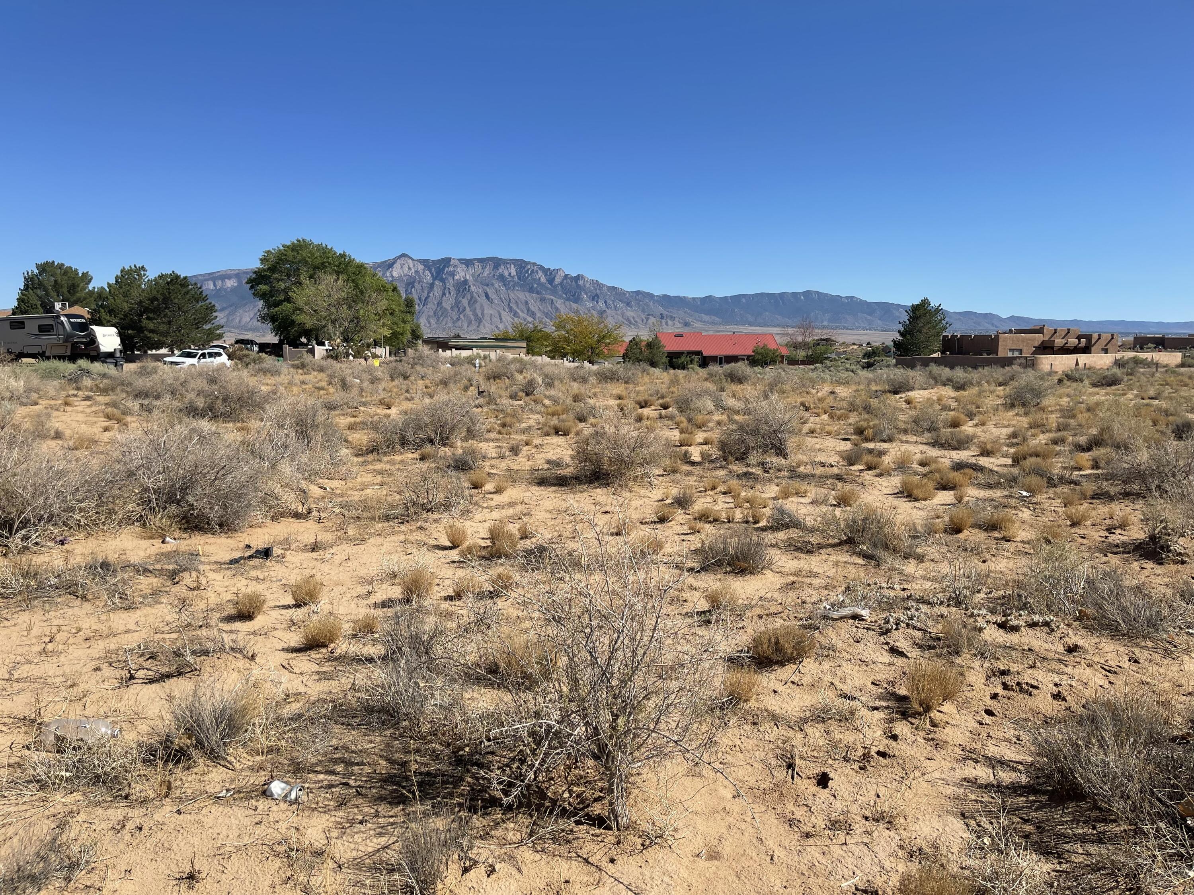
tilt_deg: -7.6
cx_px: 597
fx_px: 897
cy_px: 448
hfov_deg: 67.3
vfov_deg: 53.1
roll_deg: -0.4
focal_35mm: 26
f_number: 1.6
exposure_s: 1/4717
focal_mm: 5.1
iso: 32
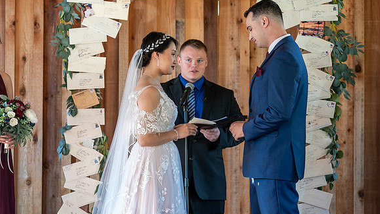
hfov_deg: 17.9
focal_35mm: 120
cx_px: 190
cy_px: 93
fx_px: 1210
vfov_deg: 10.1
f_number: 4
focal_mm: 114
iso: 2000
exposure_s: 1/200
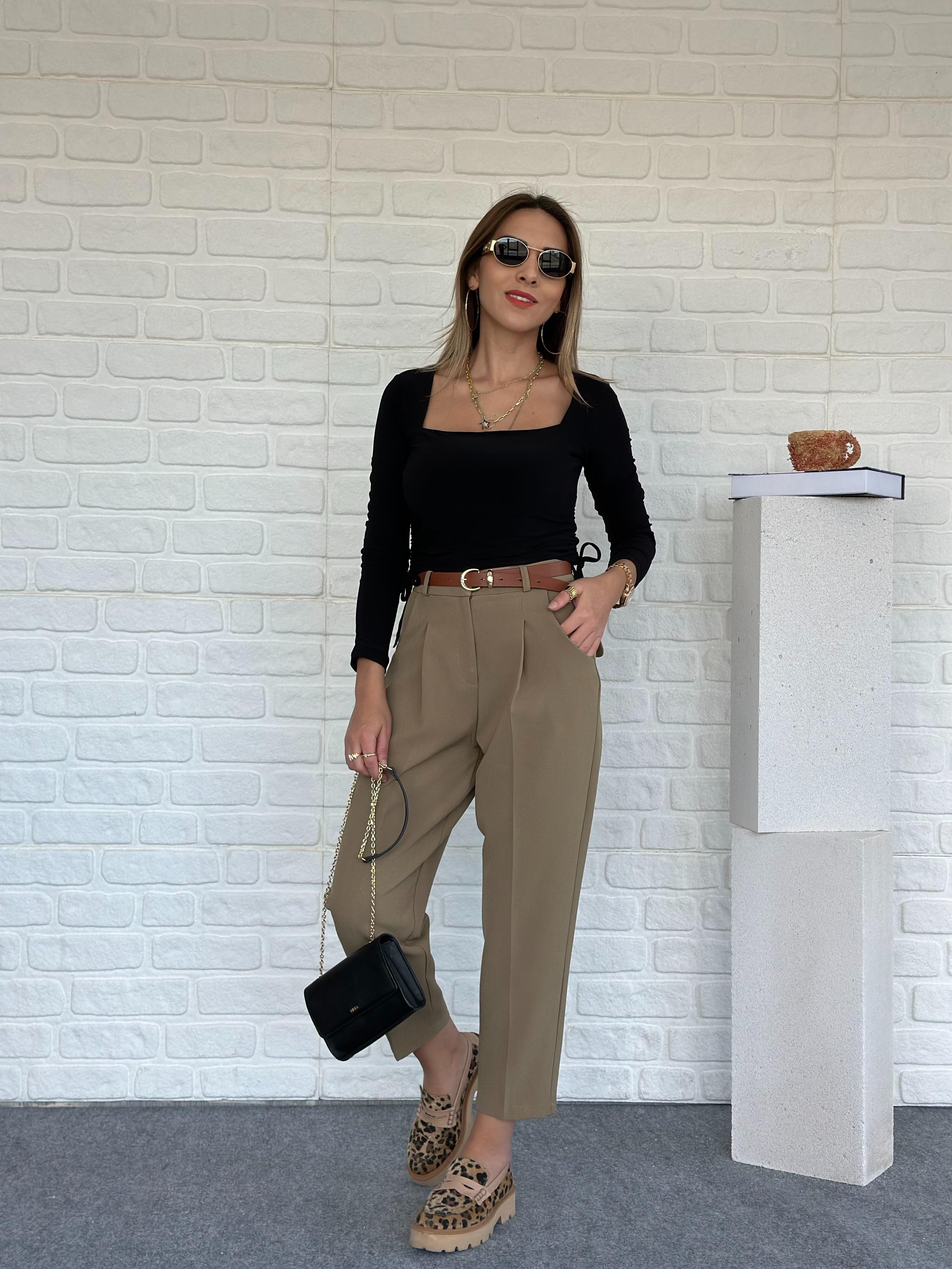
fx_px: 1760
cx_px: 476
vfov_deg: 39.7
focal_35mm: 48
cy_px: 634
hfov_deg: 30.3
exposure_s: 1/339
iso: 80
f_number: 1.78
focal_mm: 6.86
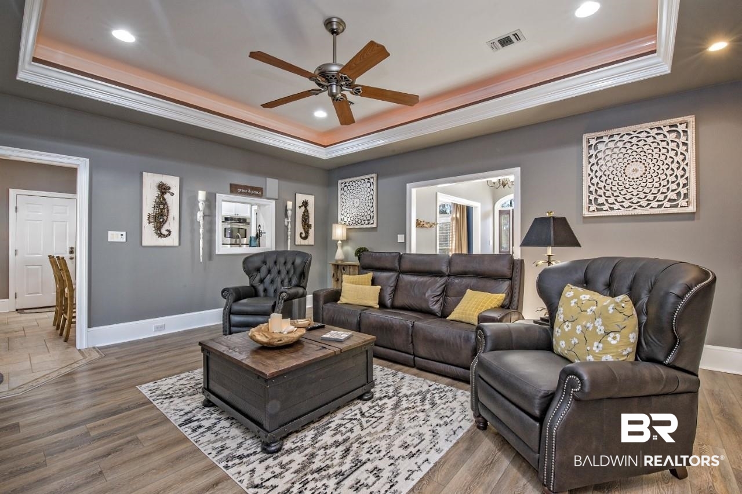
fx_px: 309
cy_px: 247
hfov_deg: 100.4
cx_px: 371
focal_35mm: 15
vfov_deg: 77.3
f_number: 16
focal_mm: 15
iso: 640
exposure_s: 1/4
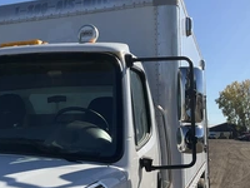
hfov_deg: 31.8
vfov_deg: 25.2
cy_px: 97
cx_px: 31
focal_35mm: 58
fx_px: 419
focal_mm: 3
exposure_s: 1/1912
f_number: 1.8
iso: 25
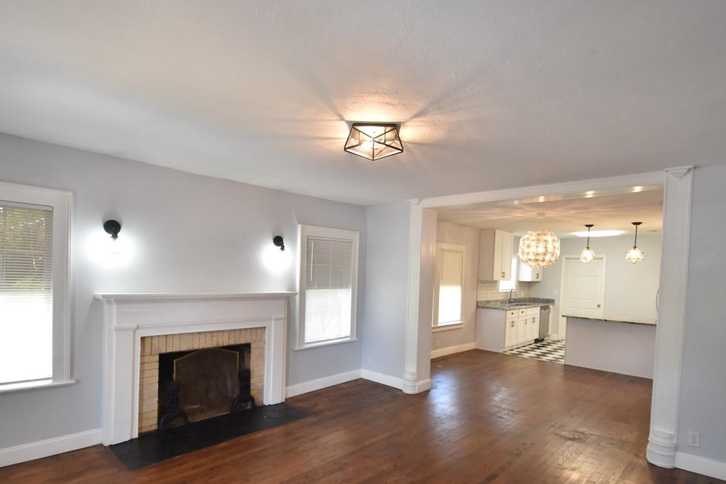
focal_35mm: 19
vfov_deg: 64.2
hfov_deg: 86.9
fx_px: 383
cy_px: 282
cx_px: 356
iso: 800
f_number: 3.5
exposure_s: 1/60
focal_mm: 10
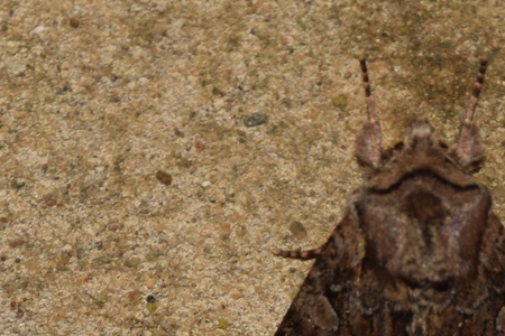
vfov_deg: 3.1
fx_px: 6284
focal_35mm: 448
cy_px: 311
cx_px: 415
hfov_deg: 4.6
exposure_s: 1/200
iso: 100
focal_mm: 140
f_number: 16
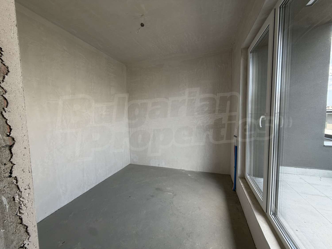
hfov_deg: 102.1
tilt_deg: -1.7
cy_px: 124
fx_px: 134
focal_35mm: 14
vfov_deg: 85.7
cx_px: 166
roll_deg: +0.1
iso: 64
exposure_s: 1/121
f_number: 2.2
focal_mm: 2.22
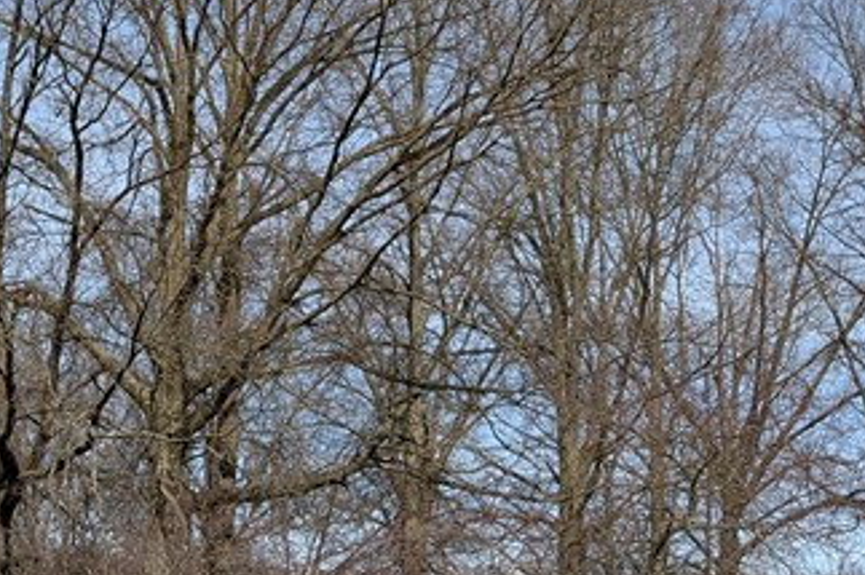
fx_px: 1897
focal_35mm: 79
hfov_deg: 25.0
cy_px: 776
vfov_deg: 16.2
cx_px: 100
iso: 19
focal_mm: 6.9
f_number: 1.68
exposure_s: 1/1095
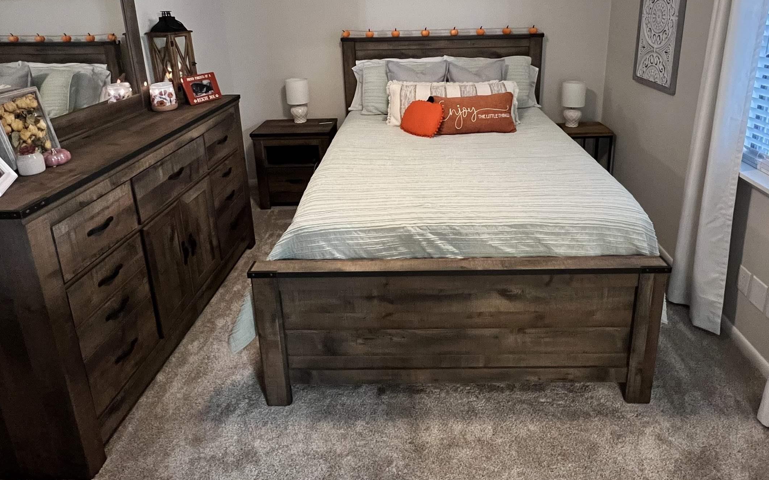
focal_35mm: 20
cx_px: 418
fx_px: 419
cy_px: 113
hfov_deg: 84.9
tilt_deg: -15.1
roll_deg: +1.5
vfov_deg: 56.3
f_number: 1.8
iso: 800
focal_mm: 1.57
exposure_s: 1/60
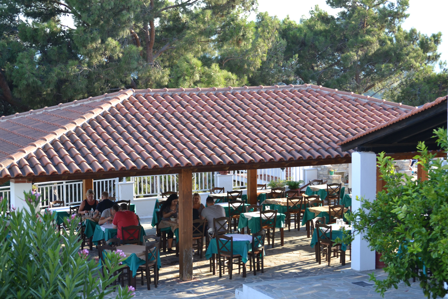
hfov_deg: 24.6
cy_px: 150
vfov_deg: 16.6
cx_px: 224
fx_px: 1027
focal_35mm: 82
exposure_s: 1/125
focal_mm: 55
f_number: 5.6
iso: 220
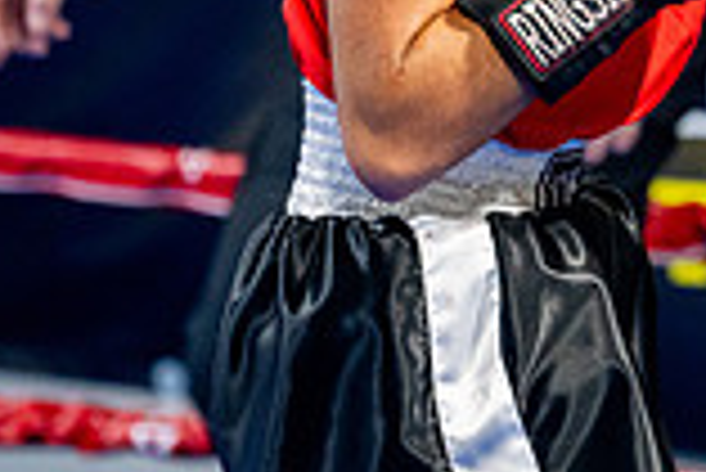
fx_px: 6379
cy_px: -52
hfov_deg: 6.3
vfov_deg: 4.2
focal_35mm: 325
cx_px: 958
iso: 4000
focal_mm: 88
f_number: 2
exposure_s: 1/800
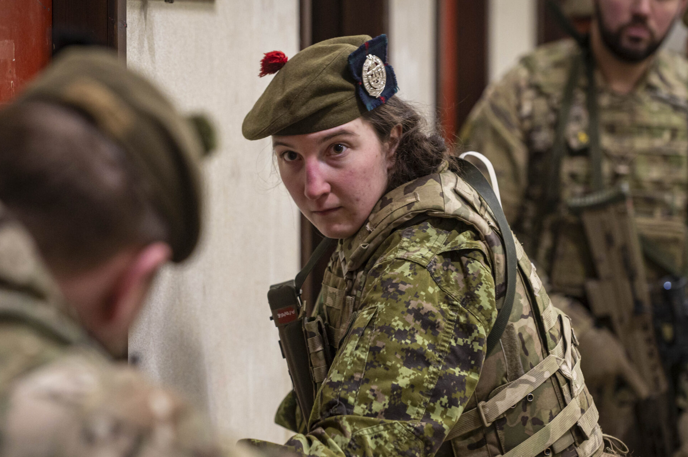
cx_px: 281
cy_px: 272
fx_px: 3322
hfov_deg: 11.8
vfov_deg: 7.9
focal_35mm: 174
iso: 1600
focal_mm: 130
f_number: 2.8
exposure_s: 1/80
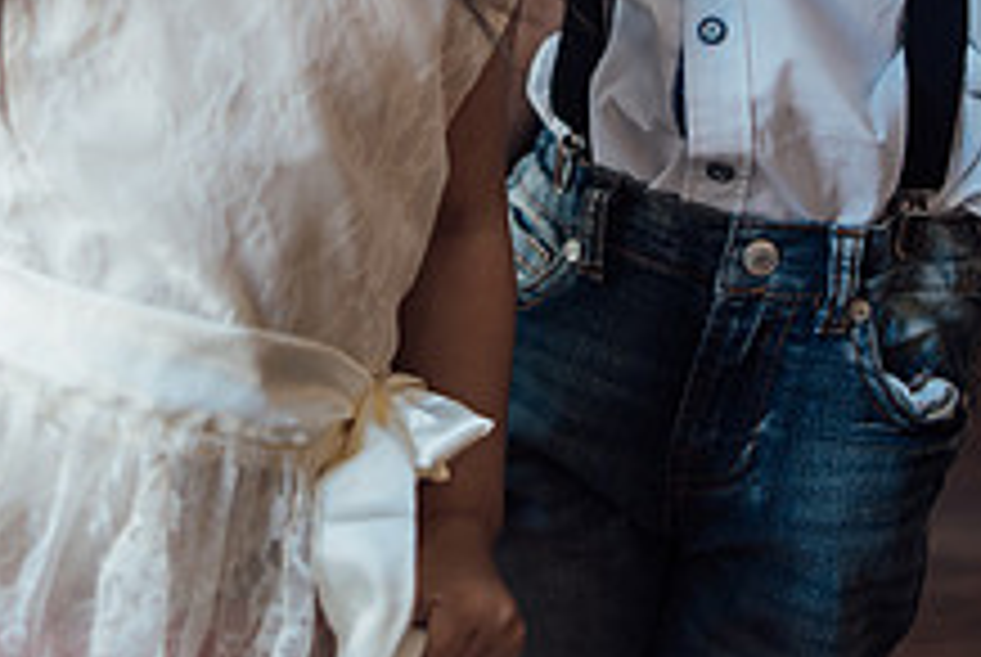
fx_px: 2538
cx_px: 342
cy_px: -187
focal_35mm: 93
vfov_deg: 14.2
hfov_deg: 21.8
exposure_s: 1/400
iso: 320
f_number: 1.4
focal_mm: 35
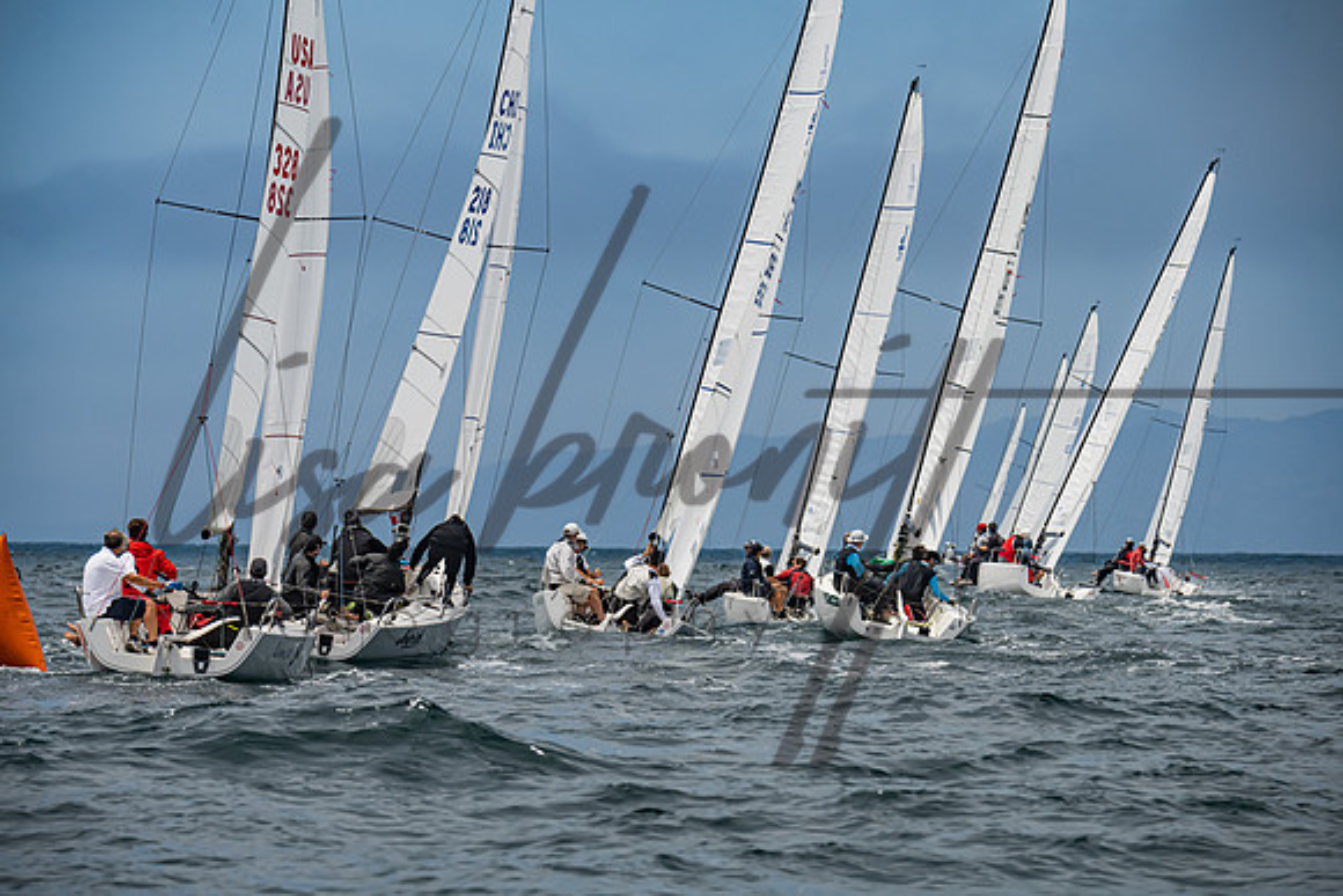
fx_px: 7463
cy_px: 448
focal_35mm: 200
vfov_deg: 6.9
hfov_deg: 10.3
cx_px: 672
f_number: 6.3
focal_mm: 200
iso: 400
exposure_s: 1/3200
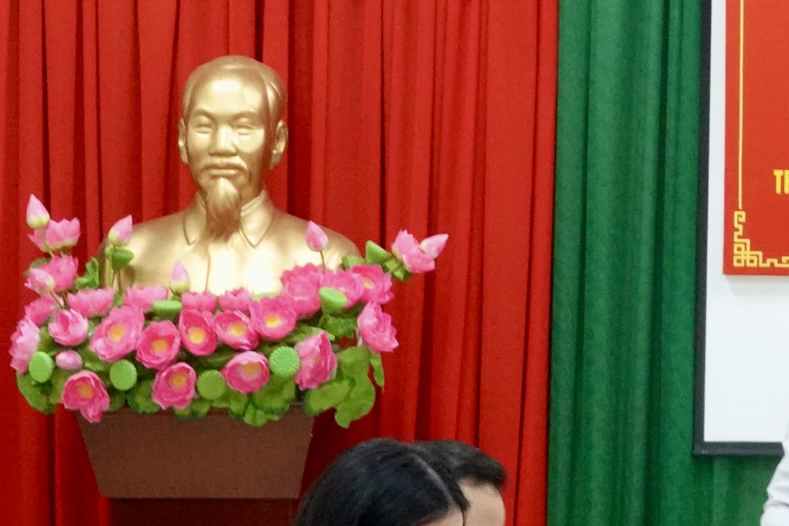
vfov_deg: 8.6
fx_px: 3484
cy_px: 123
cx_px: 1004
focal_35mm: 159
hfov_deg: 12.5
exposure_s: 1/25
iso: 3200
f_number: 9
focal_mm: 19.57
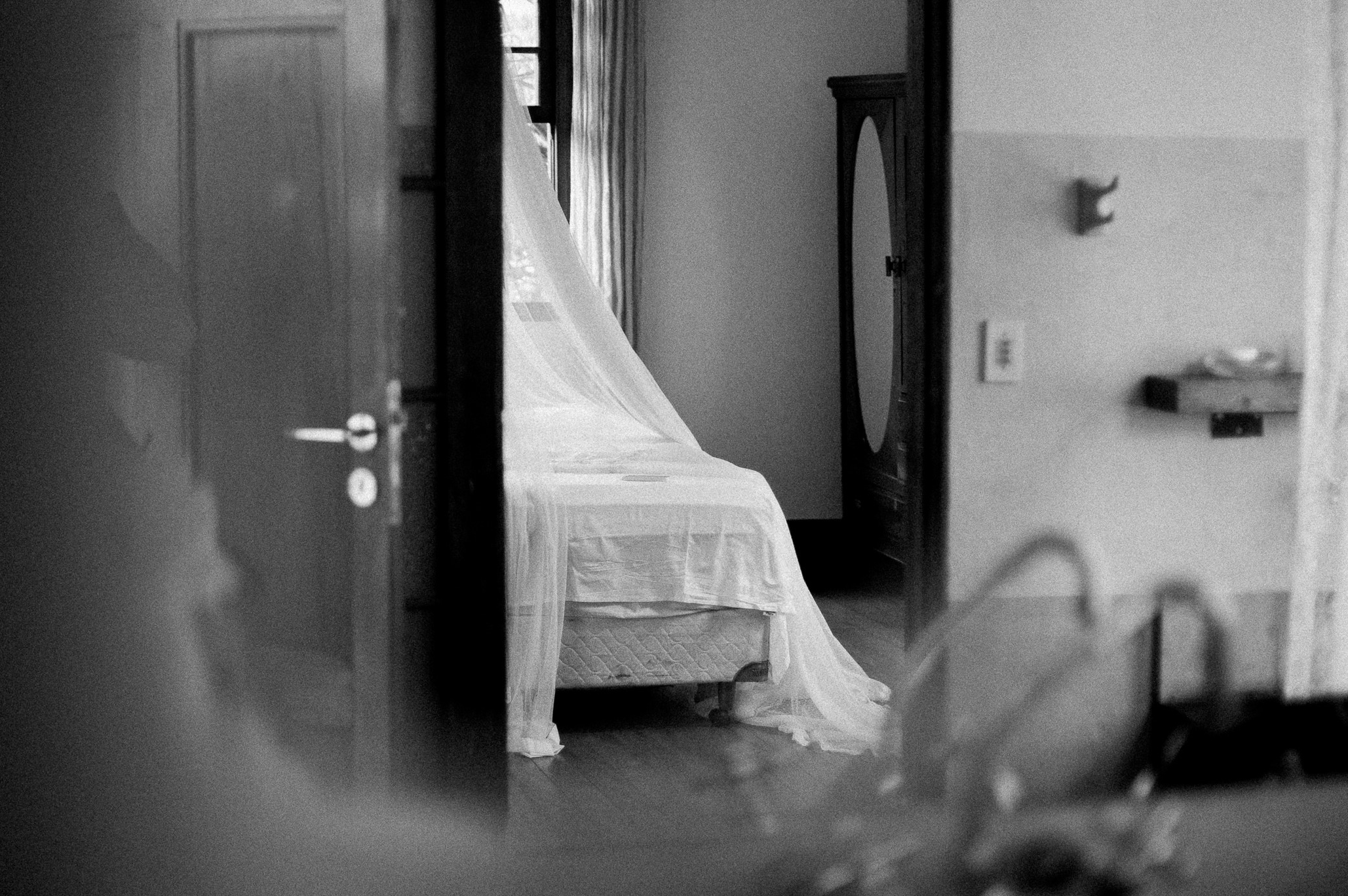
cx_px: 644
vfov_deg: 21.5
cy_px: 403
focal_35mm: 63
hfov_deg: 31.9
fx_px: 2357
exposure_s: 1/250
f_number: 1.8
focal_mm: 50
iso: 640
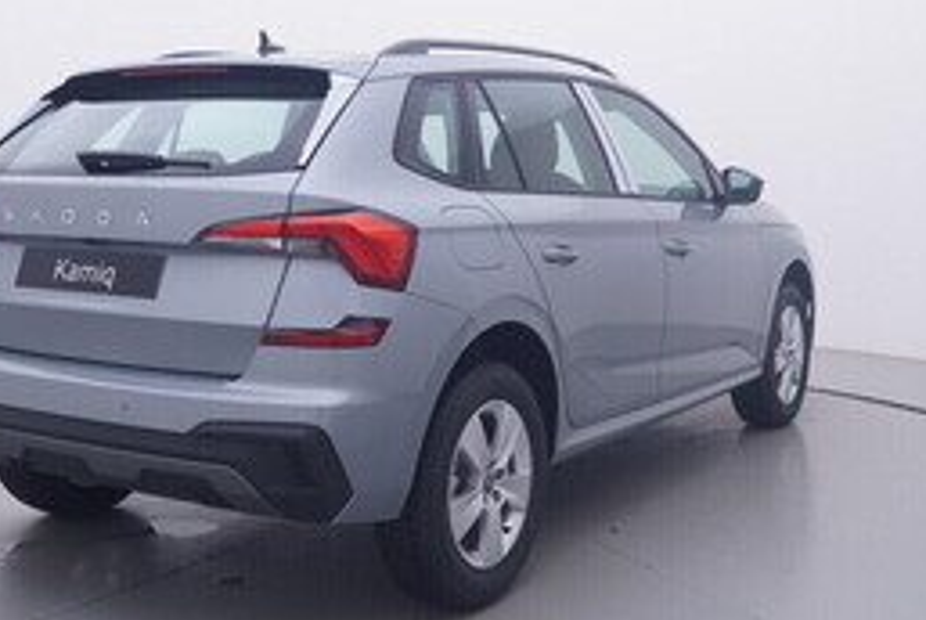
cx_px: 438
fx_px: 1238
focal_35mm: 48
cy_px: 222
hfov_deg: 41.0
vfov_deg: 28.0
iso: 200
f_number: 5
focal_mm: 15
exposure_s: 1/80
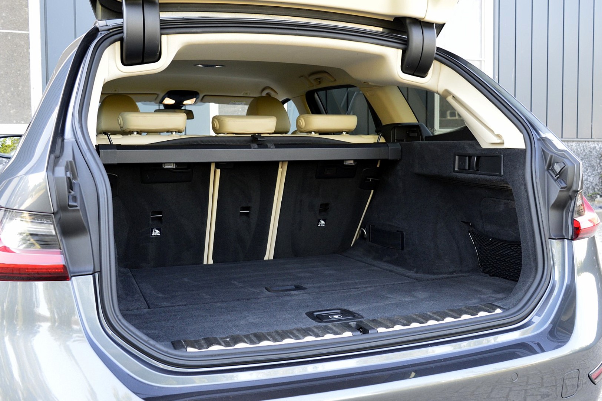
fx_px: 601
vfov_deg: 36.8
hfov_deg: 53.2
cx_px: 301
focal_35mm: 36
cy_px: 200
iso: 800
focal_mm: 24
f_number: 6.3
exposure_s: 1/60
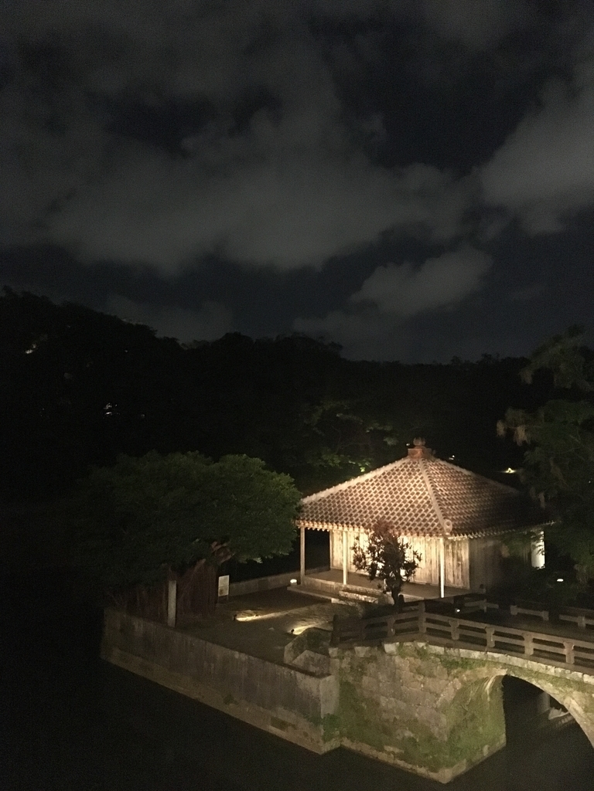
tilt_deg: +4.7
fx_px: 664
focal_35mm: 29
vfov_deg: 61.7
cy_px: 396
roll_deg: +1.0
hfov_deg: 48.2
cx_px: 297
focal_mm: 4.15
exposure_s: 1/15
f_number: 2.2
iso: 2000
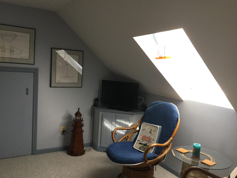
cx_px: 118
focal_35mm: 31
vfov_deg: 45.4
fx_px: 212
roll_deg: -2.8
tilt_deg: -4.3
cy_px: 89
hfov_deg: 58.4
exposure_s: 1/40
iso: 25
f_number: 2.4
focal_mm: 3.3
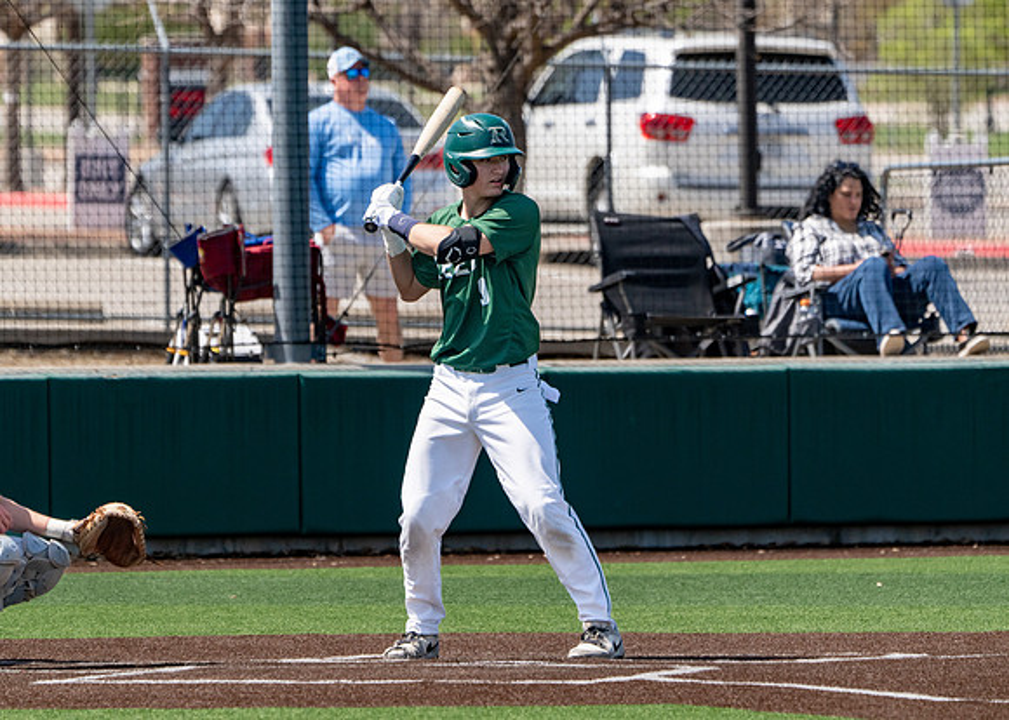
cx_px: 469
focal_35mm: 437
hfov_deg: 4.6
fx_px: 12531
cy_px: 351
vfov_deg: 3.3
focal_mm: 375
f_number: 8
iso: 800
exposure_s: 1/2500
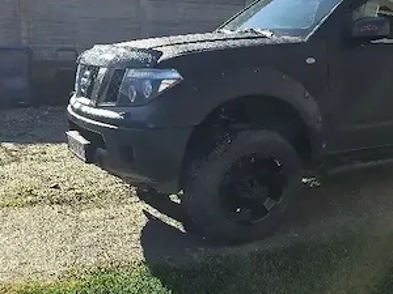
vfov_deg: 31.5
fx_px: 522
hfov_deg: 39.5
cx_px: 320
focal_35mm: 46
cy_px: 159
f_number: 1.7
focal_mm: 6.3
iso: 12
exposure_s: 1/435
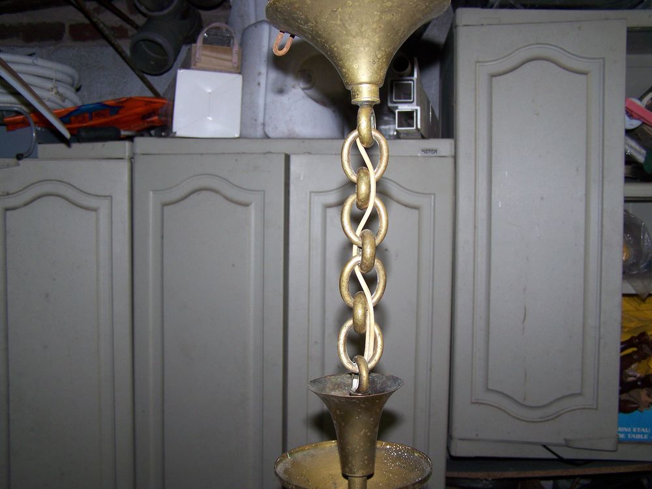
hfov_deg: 49.0
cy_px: 244
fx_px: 716
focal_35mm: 38
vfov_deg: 37.7
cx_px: 326
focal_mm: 6.3
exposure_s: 1/60
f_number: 2.8
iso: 80
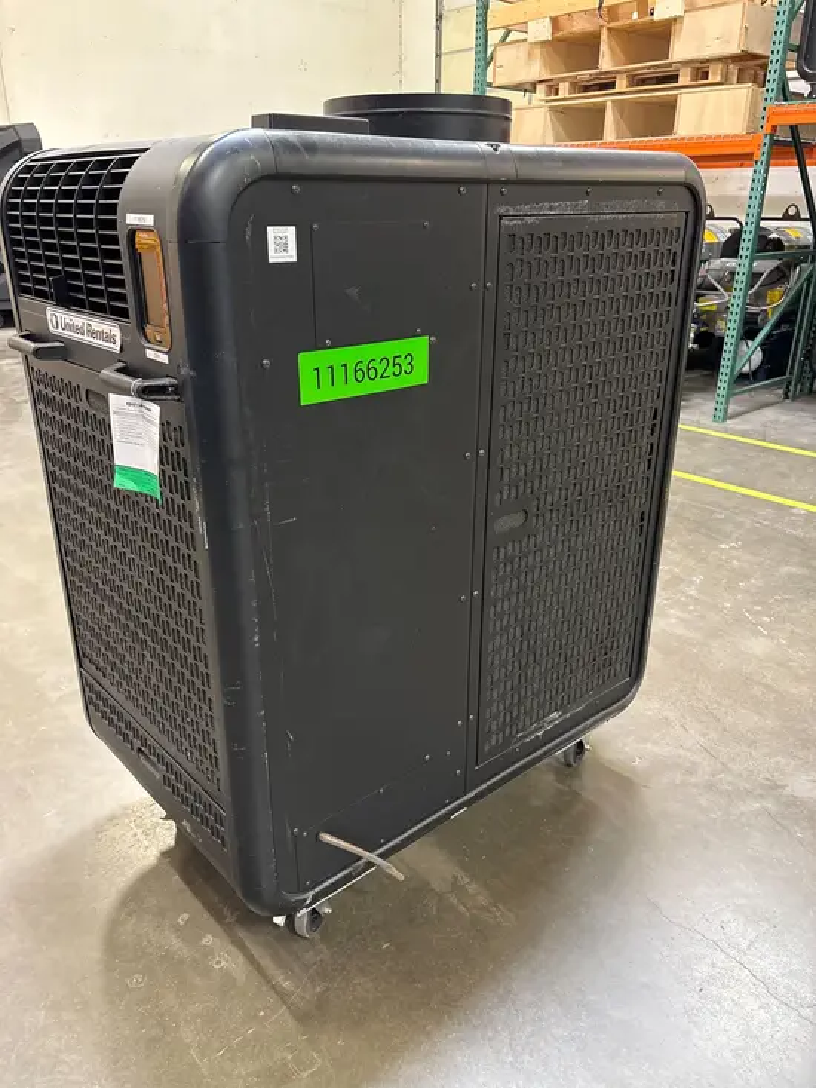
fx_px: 817
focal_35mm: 26
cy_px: 544
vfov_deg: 67.3
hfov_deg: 53.1
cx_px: 408
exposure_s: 1/40
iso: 500
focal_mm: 5.96
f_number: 1.6
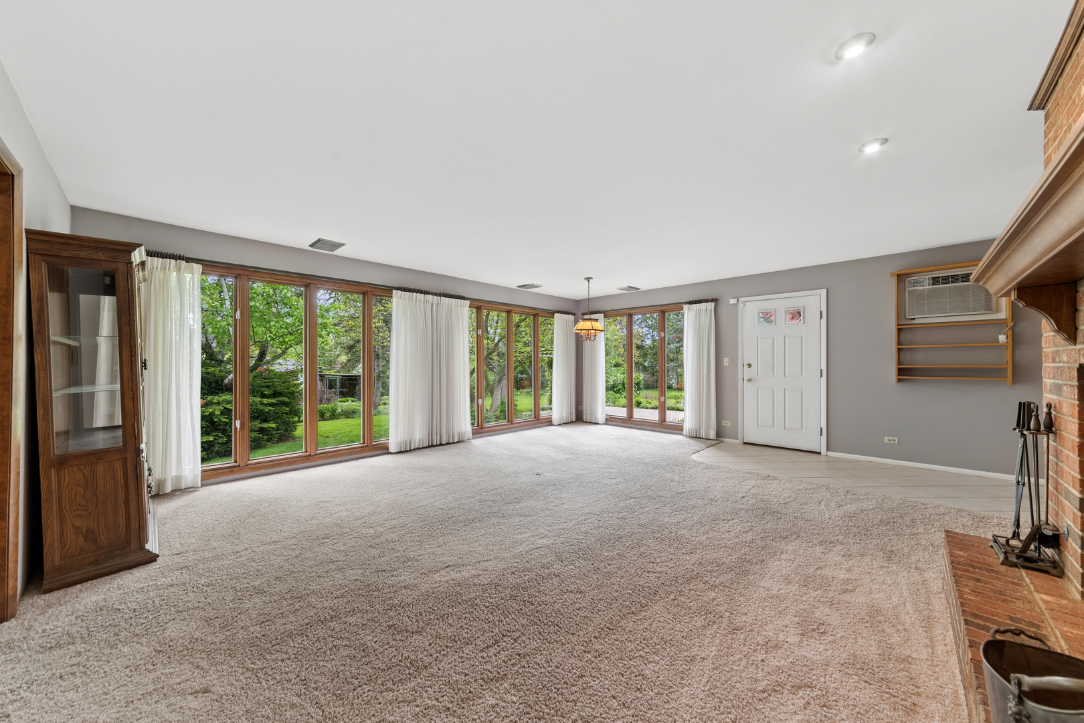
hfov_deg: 112.6
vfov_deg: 90.0
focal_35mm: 12
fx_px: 361
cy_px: 362
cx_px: 542
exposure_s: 1/15
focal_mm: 12
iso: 250
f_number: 10
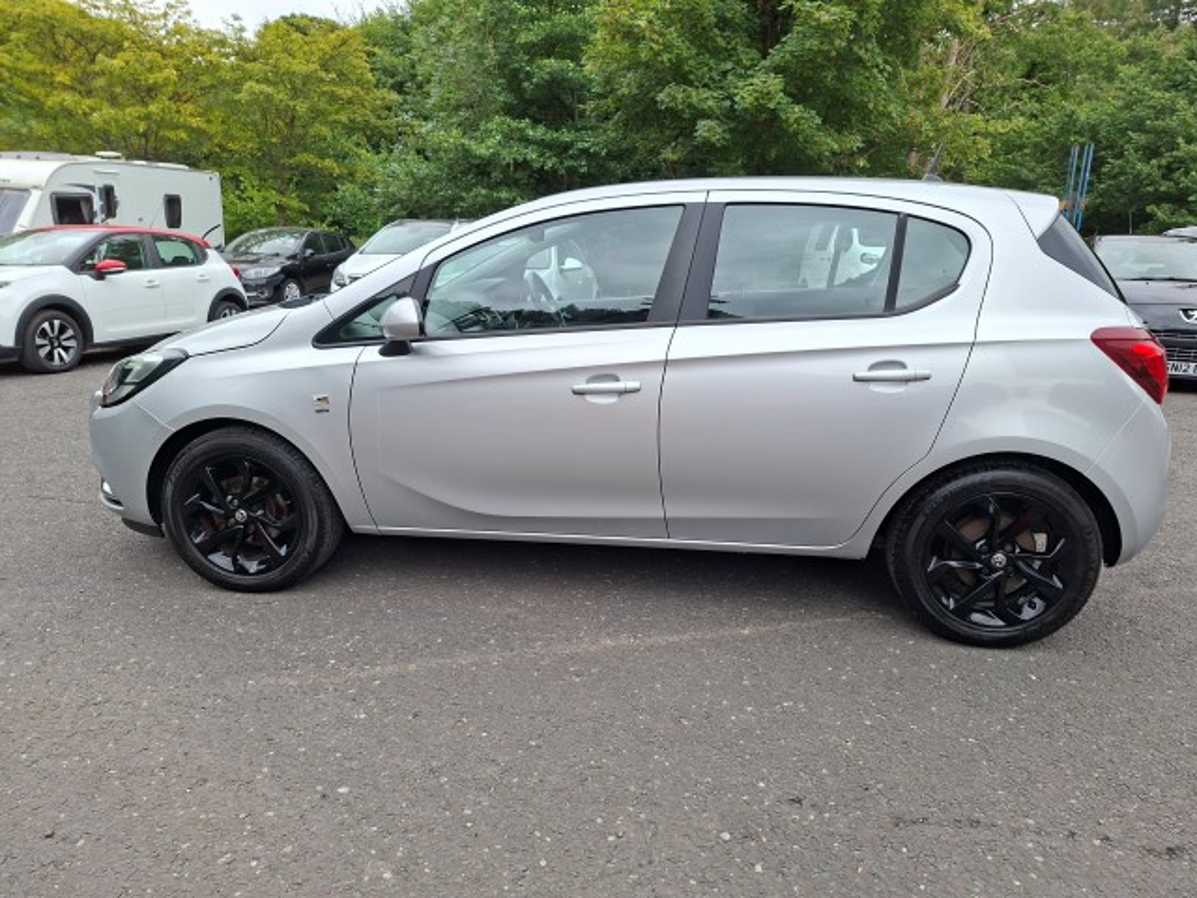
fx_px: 795
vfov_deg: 58.9
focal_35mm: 23
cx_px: 598
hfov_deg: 73.9
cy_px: 449
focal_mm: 5.54
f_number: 1.8
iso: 40
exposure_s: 1/643
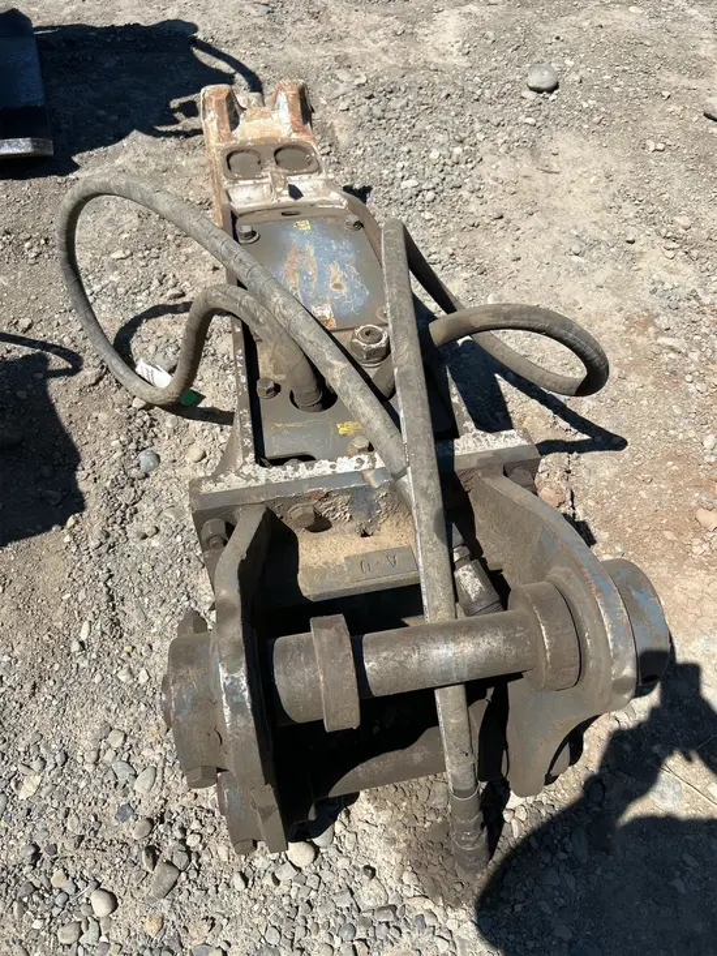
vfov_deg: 67.3
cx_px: 358
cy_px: 478
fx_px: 718
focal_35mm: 26
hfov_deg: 53.1
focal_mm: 5.7
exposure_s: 1/3571
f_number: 1.5
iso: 50
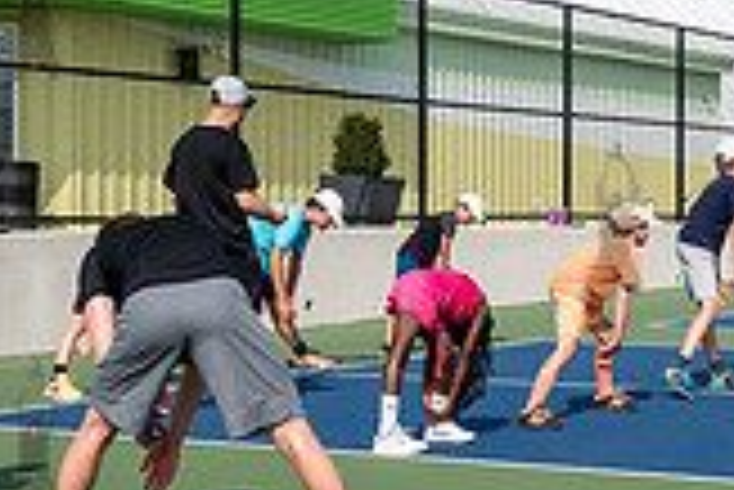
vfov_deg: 14.0
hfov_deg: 20.5
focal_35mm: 98
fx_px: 2000
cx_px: 612
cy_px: 218
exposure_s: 1/2500
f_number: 4.5
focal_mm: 26
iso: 320
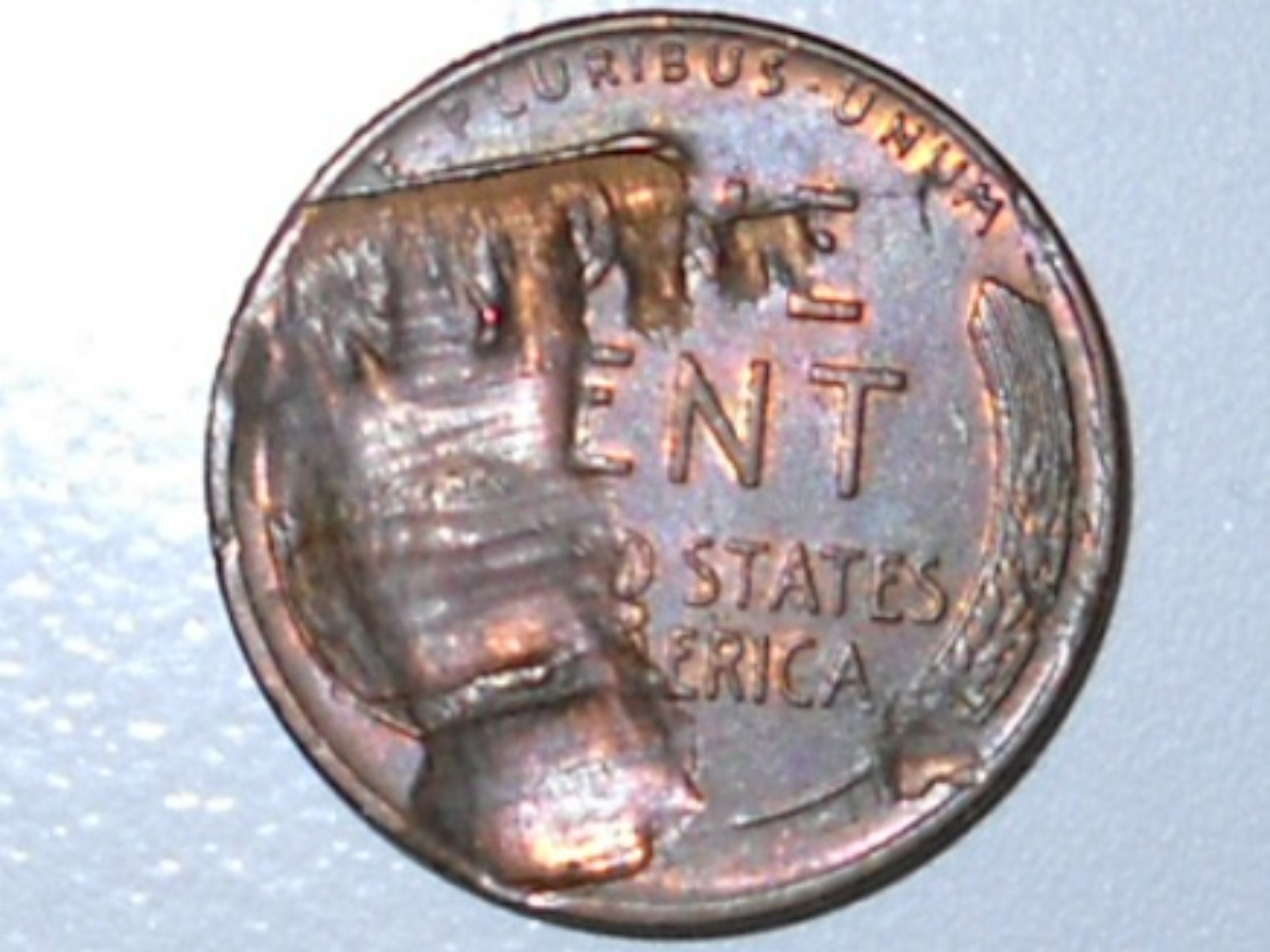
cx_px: 635
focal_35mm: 41
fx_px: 1504
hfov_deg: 45.8
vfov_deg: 35.1
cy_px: 476
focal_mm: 6.72
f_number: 5.5
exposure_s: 1/30
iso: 64
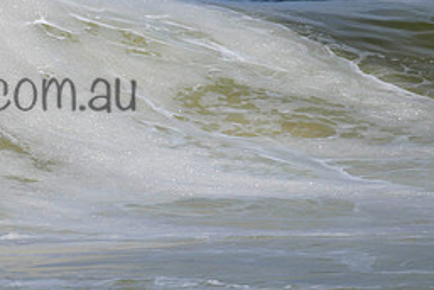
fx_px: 21785
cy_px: 72
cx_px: -42
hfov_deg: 1.1
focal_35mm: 1805
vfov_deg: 0.8
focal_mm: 800
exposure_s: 1/2000
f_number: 11
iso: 400
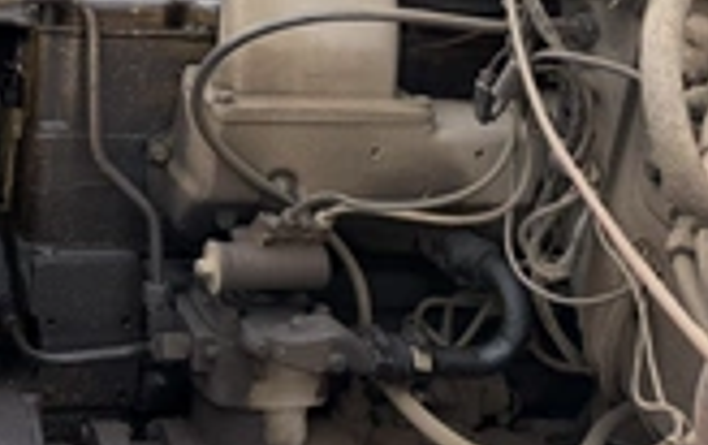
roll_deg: +1.6
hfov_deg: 30.5
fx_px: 1198
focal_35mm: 62
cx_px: -4
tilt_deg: -24.6
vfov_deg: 19.7
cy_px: -99
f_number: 1.78
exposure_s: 1/702
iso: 80
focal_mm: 6.76
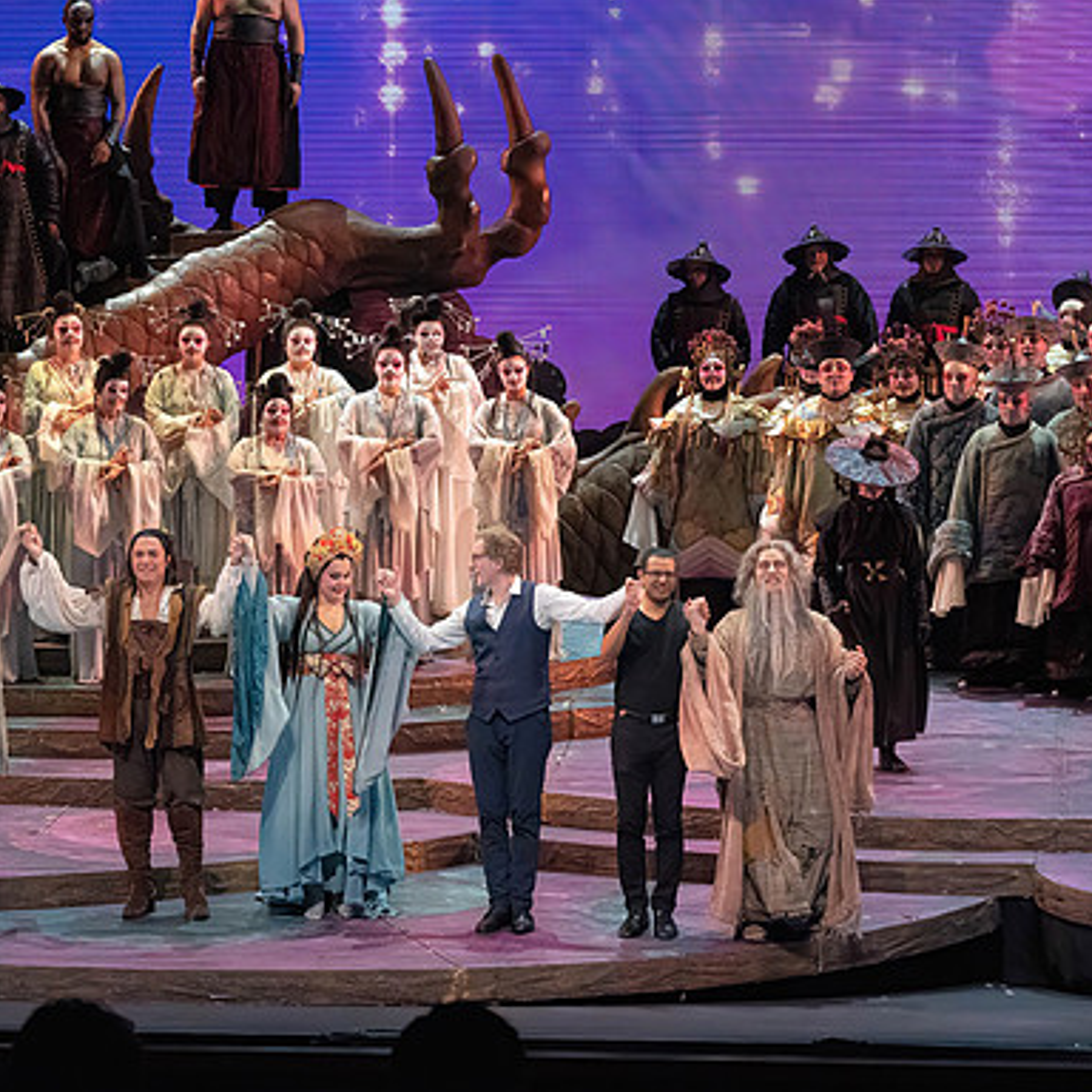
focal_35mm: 158
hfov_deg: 11.0
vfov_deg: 11.1
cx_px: 338
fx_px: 5639
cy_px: 547
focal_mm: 123
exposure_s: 1/1000
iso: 20000
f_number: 10
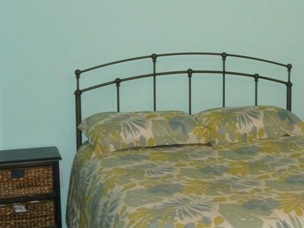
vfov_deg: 19.8
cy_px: 73
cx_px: 290
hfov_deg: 25.3
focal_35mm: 74
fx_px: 650
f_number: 3.8
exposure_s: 1/125
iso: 400
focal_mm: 6.8
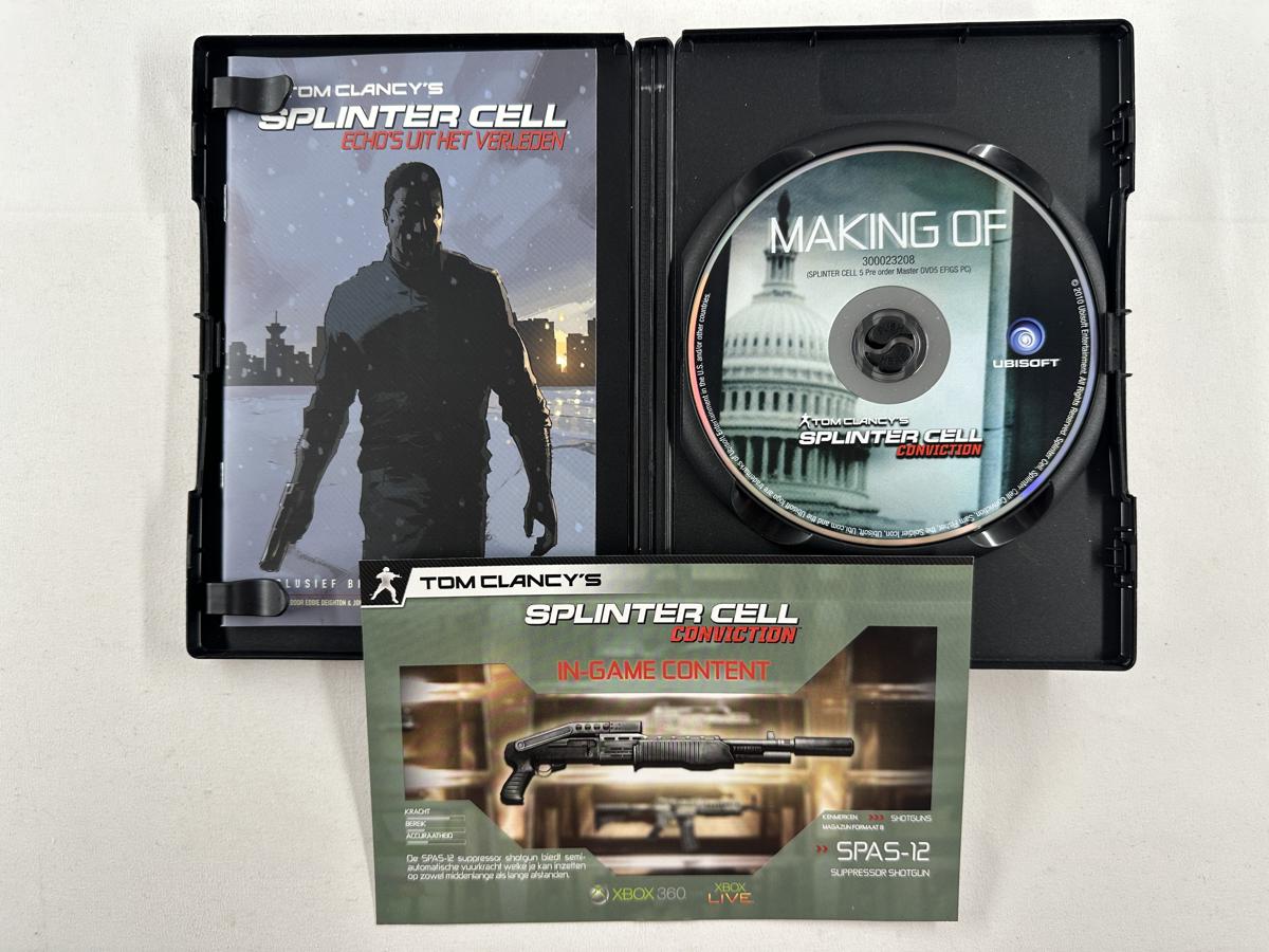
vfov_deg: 56.8
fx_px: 880
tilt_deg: -87.8
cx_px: 634
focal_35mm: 24
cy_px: 476
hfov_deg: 71.6
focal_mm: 6.86
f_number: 1.78
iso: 64
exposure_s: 1/100
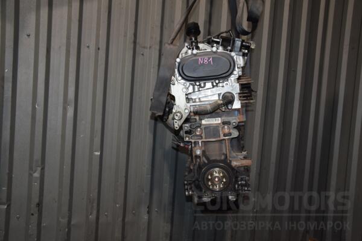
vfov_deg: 35.5
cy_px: 120
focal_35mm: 38
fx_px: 377
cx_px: 181
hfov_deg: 51.3
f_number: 5
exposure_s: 1/60
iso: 800
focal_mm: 25
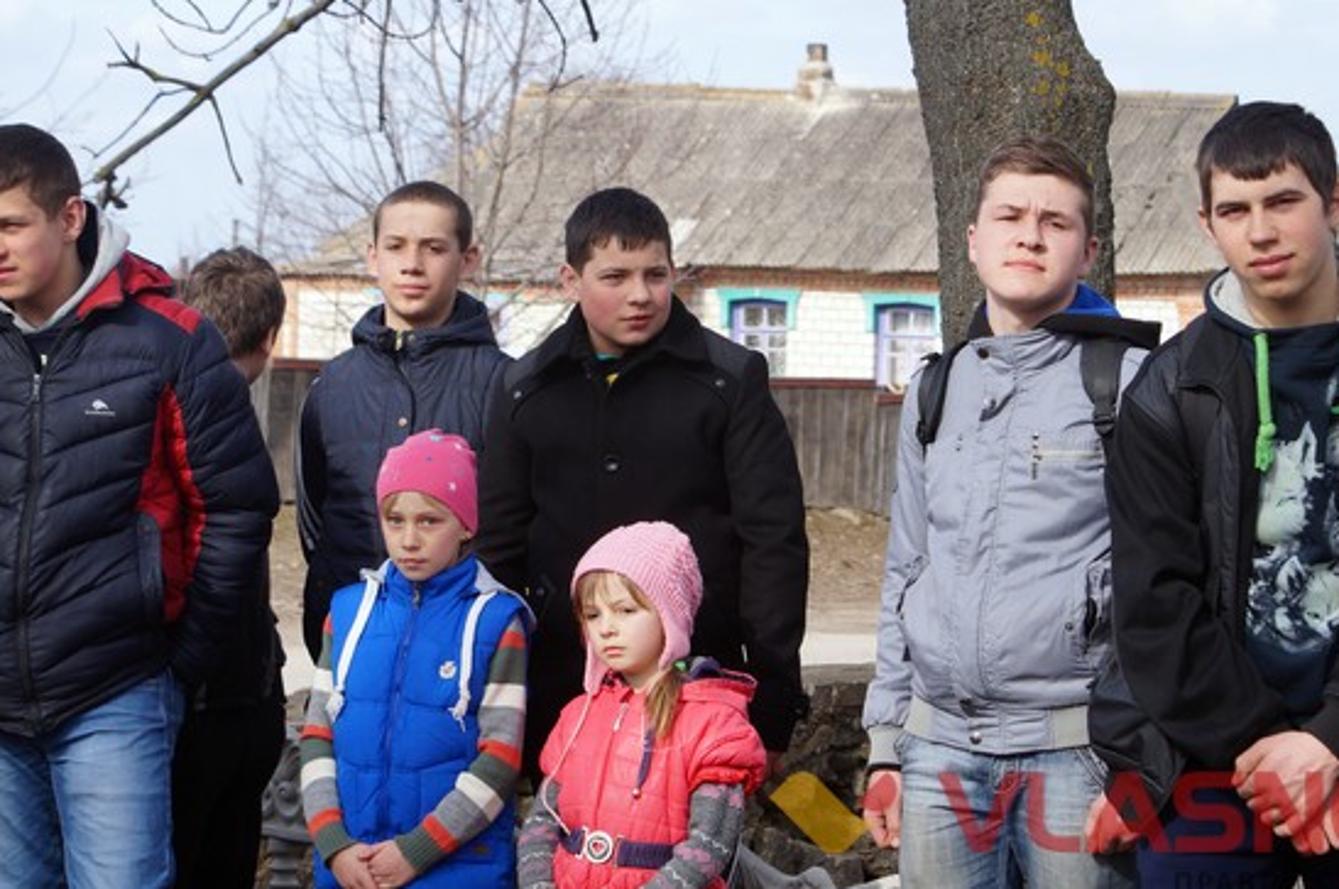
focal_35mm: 106
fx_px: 3923
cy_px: 481
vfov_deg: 12.9
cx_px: 622
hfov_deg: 19.4
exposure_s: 1/125
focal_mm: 55
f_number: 7.1
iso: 100
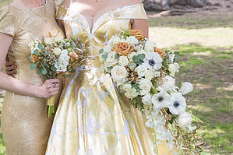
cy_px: 25
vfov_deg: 10.0
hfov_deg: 15.1
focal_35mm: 136
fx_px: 880
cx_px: 83
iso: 1250
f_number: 5.6
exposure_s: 1/1250
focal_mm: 70
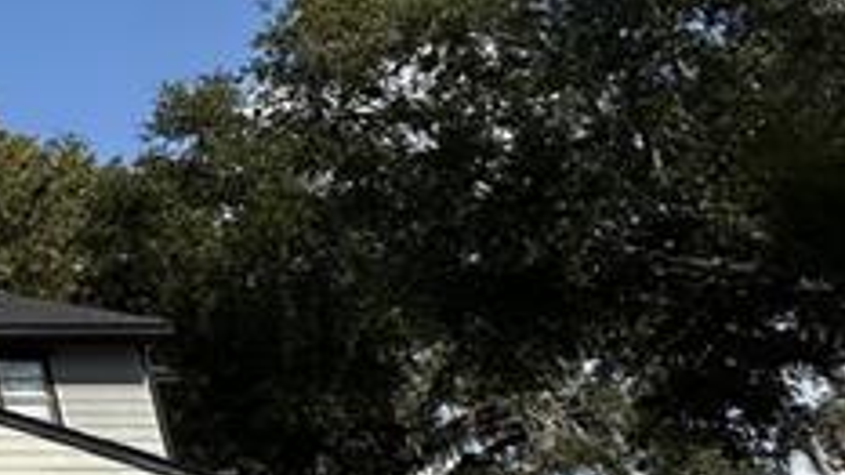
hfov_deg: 19.2
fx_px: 1501
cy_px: -7
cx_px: -830
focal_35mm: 67
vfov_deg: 17.5
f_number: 2.2
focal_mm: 2.22
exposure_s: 1/2882
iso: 40
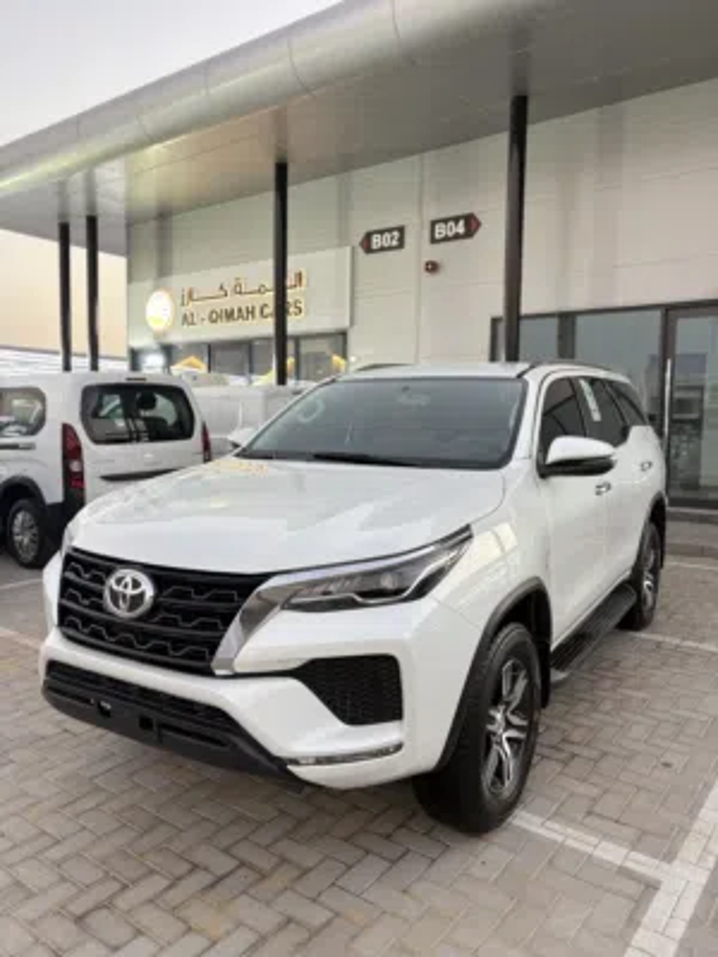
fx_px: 719
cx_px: 359
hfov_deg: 53.1
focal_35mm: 26
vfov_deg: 67.3
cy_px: 478
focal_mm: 5.96
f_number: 1.6
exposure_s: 1/50
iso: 125
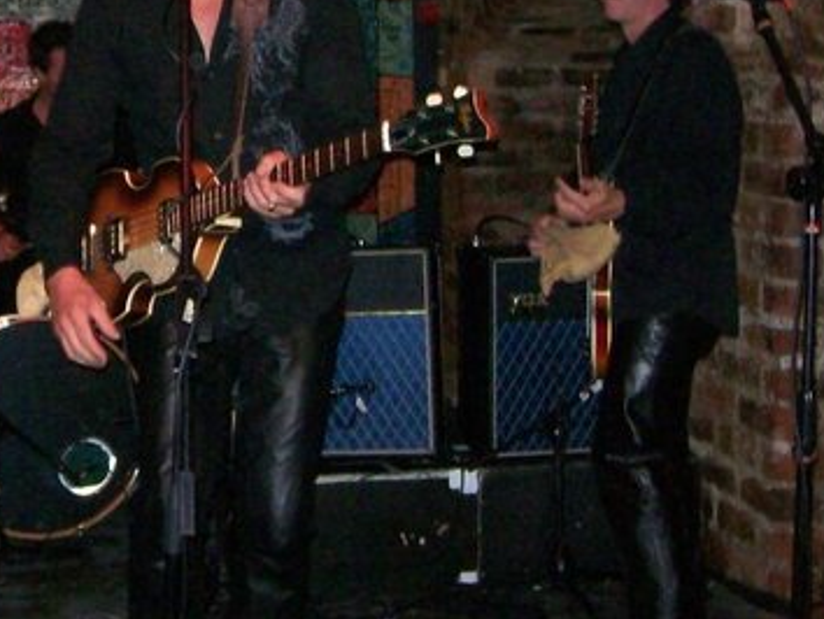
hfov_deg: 24.3
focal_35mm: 79
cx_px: 151
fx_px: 1882
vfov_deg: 18.3
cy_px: 16
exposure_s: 1/125
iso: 400
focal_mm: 5.8
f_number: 2.8
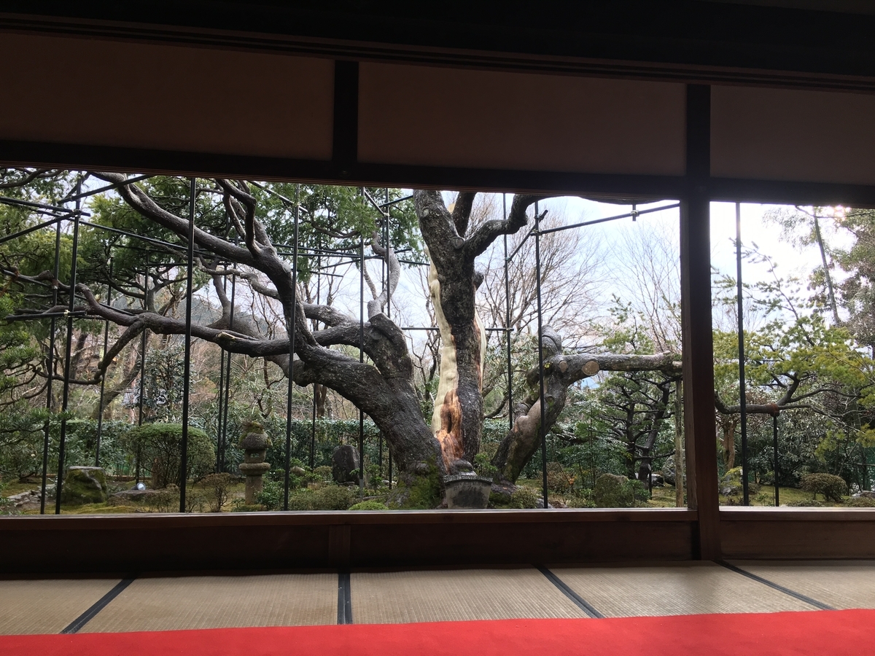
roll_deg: -0.1
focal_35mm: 29
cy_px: 328
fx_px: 733
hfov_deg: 61.7
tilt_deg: +4.4
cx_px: 438
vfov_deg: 48.2
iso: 32
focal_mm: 4.15
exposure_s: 1/60
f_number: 2.2
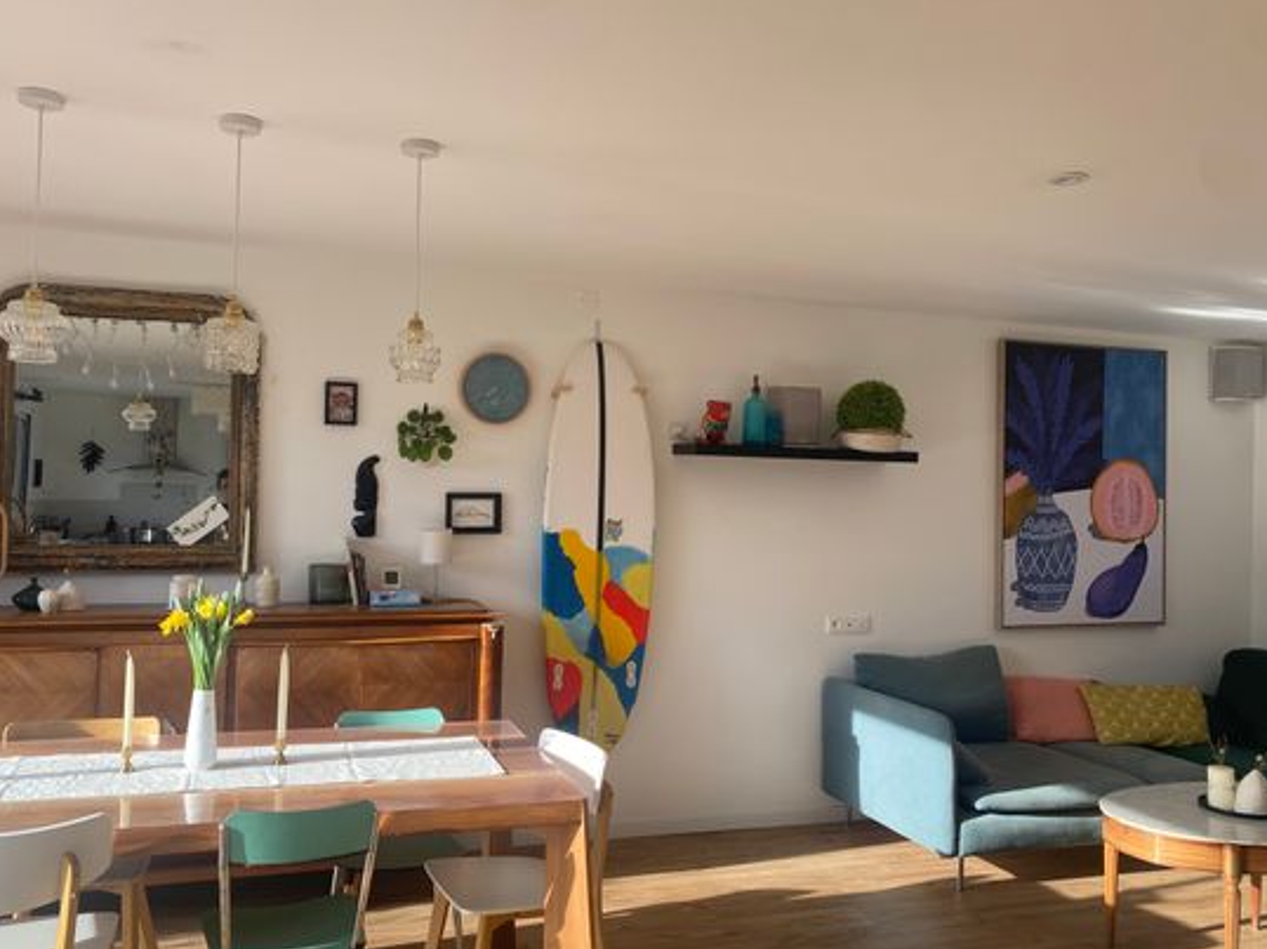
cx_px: 612
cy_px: 480
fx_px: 1061
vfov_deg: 48.2
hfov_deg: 61.7
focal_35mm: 29
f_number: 1.8
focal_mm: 4.25
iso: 32
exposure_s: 1/377
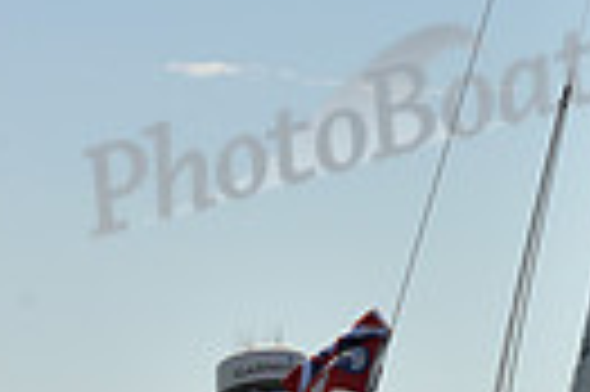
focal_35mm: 311
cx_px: 955
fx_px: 5091
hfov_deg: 6.5
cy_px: 705
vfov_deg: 4.4
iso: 320
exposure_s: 1/800
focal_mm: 70
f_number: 11
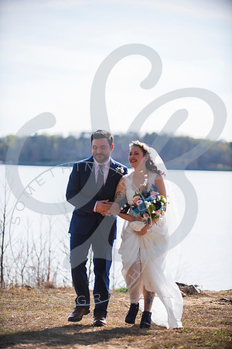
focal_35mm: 116
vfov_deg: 17.6
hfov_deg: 11.8
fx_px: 1121
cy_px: 174
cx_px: 116
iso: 100
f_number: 2.8
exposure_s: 1/800
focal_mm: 116
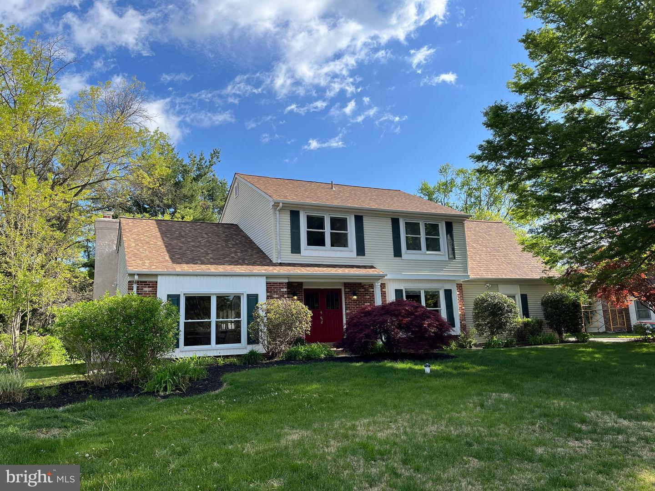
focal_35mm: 26
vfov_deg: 53.1
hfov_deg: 67.3
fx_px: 492
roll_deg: +3.2
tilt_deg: +11.0
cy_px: 246
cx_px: 328
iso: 50
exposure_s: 1/2179
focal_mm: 5.1
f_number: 1.6
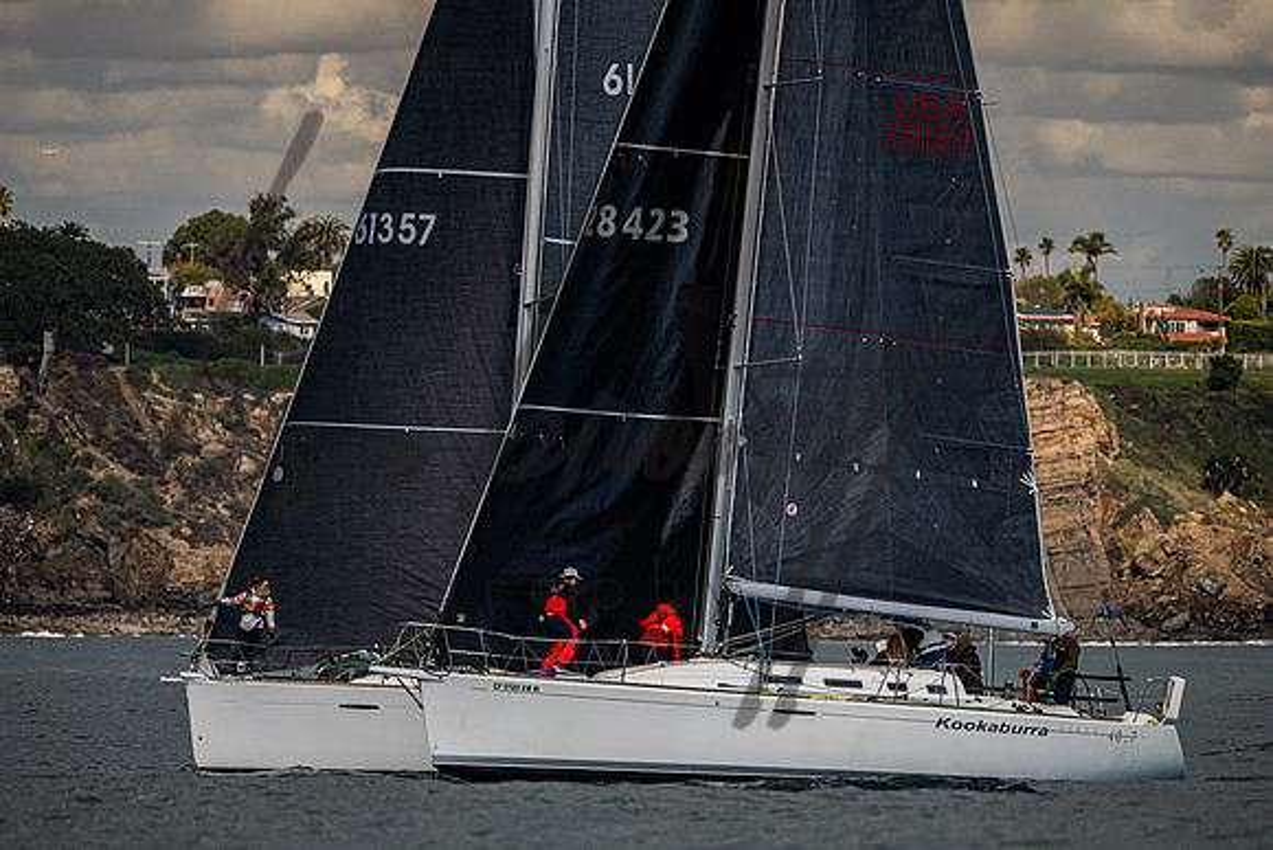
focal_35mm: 469
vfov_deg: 2.9
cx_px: 636
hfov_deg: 4.4
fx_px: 16584
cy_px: 498
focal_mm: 400
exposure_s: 1/4000
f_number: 5.6
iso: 400
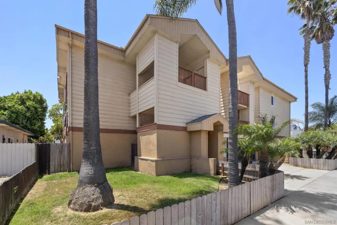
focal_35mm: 16
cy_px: 112
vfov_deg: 73.8
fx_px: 150
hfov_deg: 96.7
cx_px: 168
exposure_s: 1/320
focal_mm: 16
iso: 500
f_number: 8
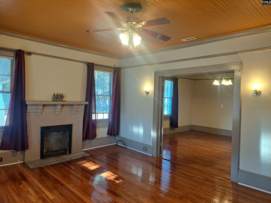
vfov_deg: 56.8
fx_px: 188
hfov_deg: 71.6
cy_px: 102
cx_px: 136
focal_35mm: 24
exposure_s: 1/60
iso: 64
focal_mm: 5.23
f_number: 1.8
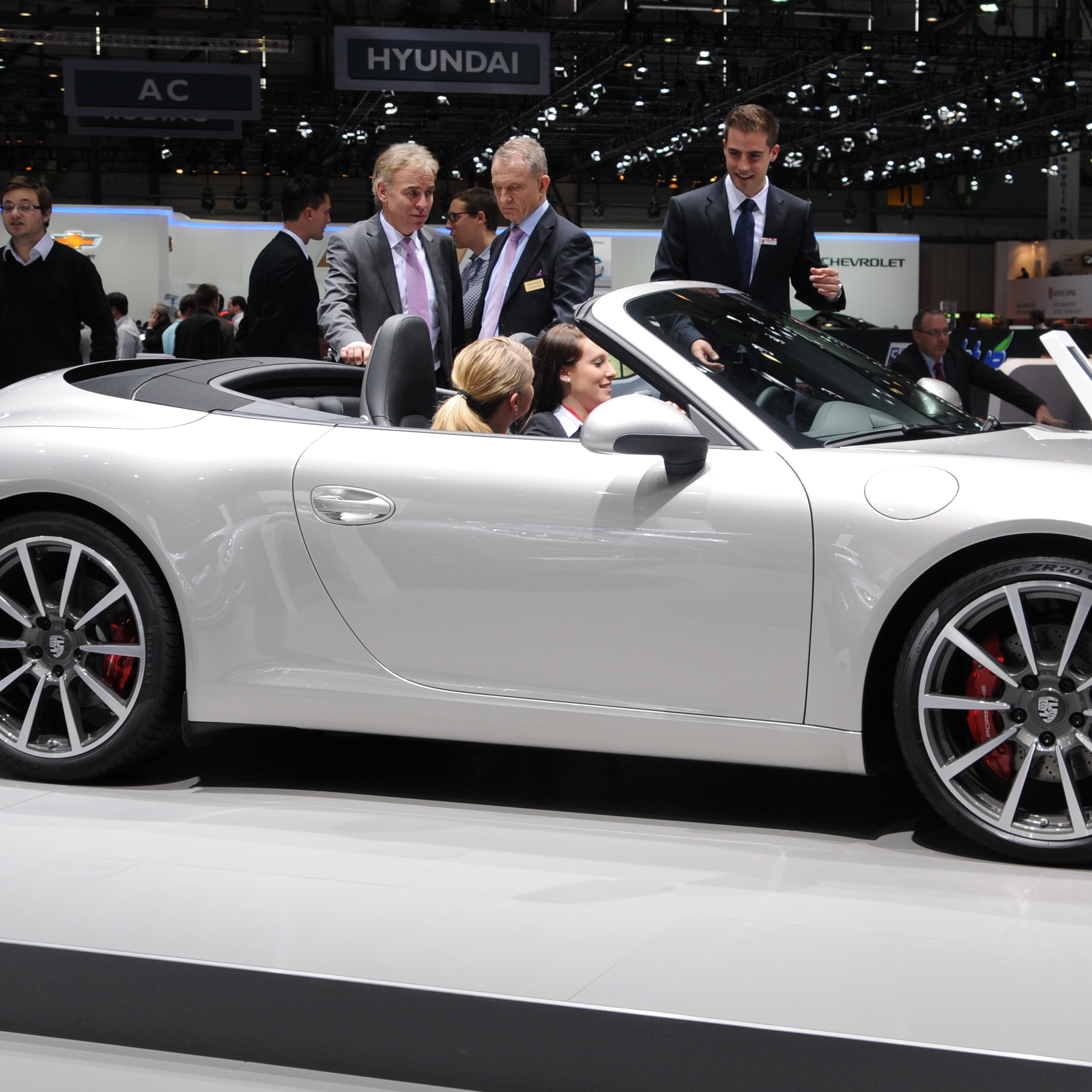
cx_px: 684
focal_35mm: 60
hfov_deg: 28.5
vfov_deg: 28.6
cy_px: 456
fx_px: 2141
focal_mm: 26
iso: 400
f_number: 6.7
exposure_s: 1/180
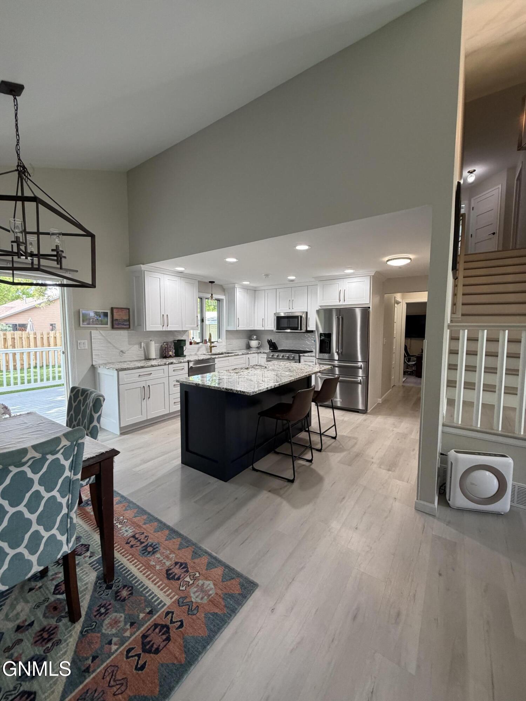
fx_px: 284
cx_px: 263
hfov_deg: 85.7
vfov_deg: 102.1
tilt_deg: -5.0
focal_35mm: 14
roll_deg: +0.6
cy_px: 350
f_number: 2.2
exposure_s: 1/120
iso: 250
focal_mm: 2.22
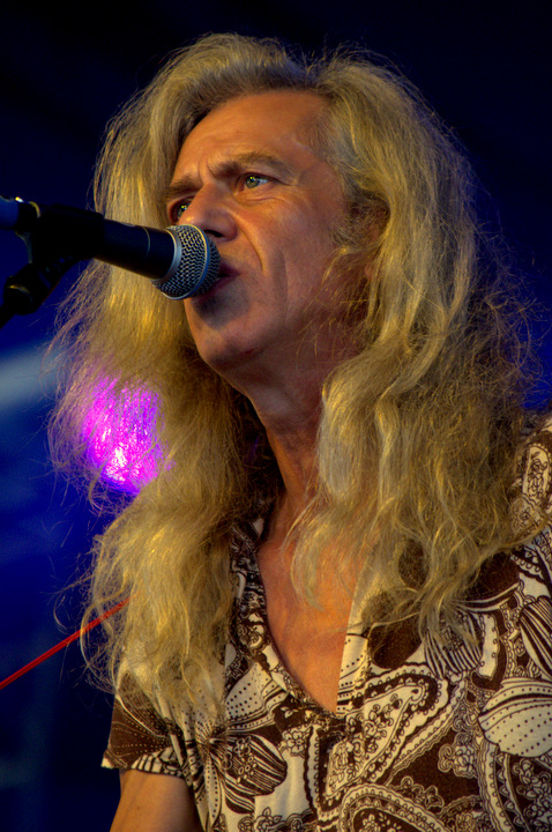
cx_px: 276
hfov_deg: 5.4
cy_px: 416
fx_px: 5882
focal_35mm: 255
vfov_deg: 8.1
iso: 2500
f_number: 4.5
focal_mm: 170
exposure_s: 1/200
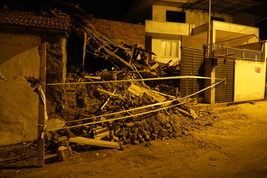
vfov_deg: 53.1
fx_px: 178
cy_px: 89
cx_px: 134
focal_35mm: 24
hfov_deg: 73.7
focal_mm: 24
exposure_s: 1/20
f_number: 4
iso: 6400
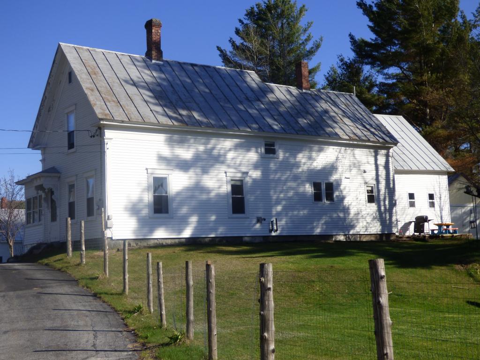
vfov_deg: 27.5
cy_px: 180
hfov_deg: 36.2
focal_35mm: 53
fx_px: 735
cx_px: 240
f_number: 3.9
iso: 100
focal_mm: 9.1
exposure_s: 1/1000
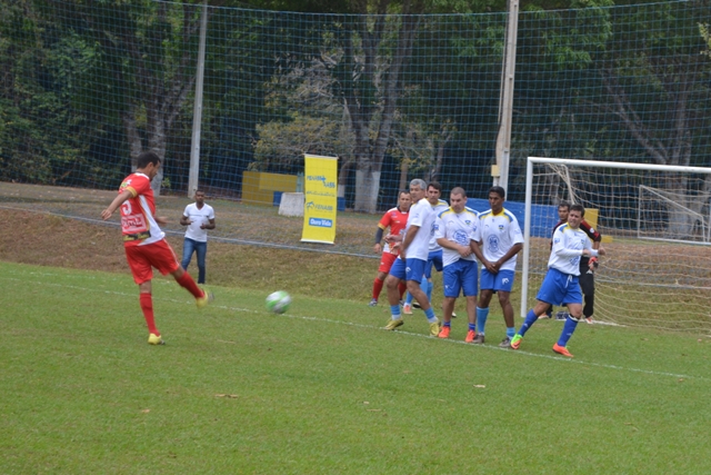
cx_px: 356
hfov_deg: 24.6
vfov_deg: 16.6
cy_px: 238
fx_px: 1630
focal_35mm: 82
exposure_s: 1/160
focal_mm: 55
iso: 100
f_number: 5.6
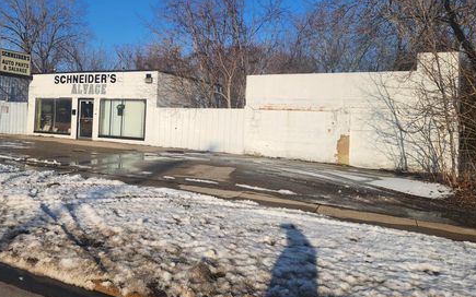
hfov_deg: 66.3
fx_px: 363
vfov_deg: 44.1
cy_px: 108
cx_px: 212
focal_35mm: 28
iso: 12
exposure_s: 1/1844
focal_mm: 6.4
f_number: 1.8
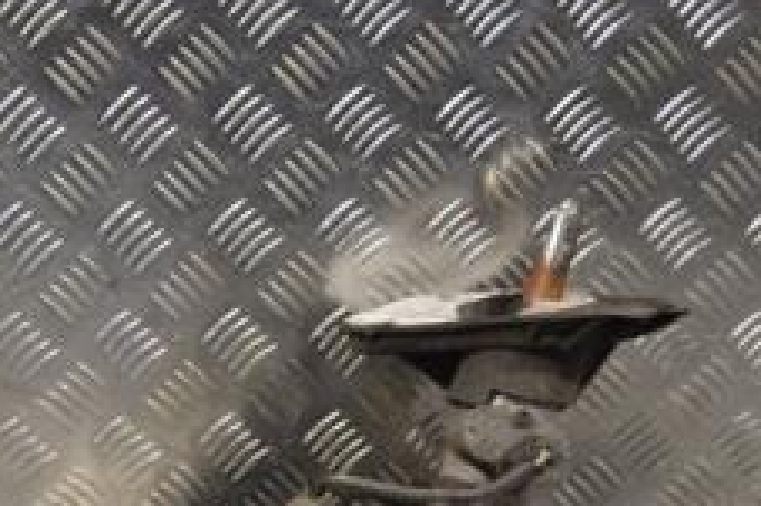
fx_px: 2345
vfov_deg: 12.1
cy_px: 573
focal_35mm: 111
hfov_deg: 18.0
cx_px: 0
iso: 400
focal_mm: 28
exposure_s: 1/125
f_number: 5.6
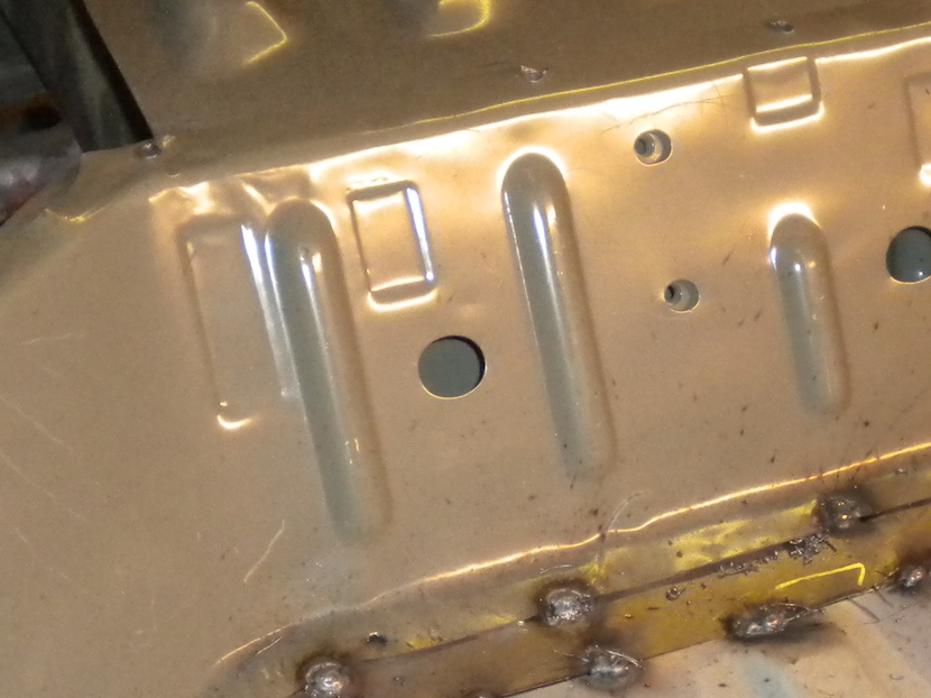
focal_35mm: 81
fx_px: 2178
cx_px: 551
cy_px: 530
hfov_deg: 24.1
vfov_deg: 18.1
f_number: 3.1
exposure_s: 1/30
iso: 400
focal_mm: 6.3
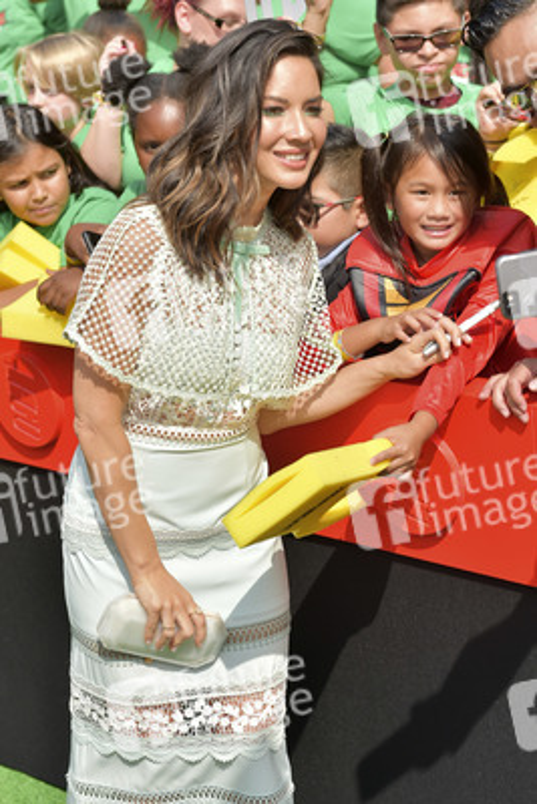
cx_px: 268
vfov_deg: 28.8
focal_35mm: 70
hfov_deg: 19.5
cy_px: 402
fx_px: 1565
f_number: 6.3
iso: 200
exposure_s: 1/320
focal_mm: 70
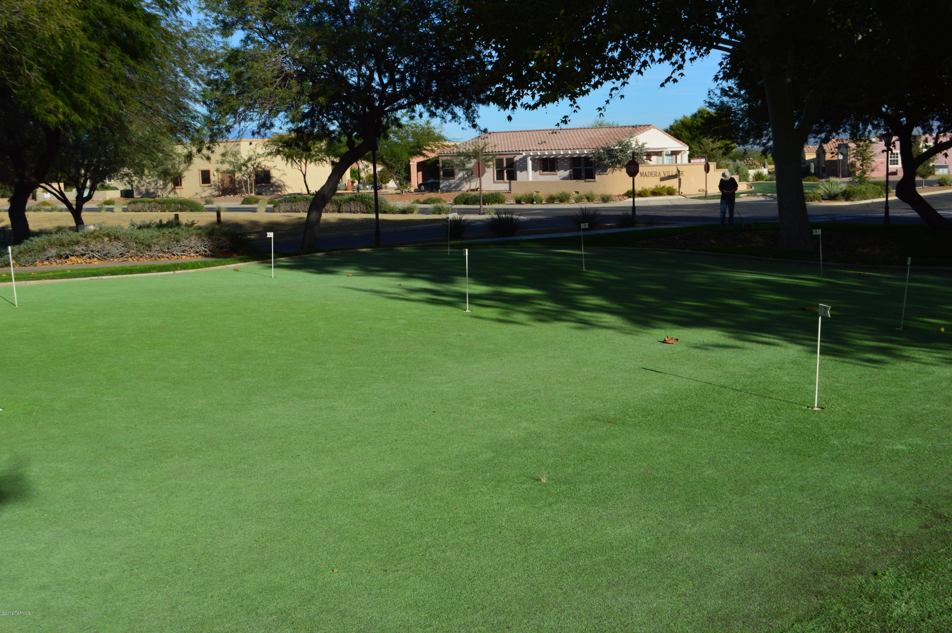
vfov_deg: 31.8
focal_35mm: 42
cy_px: 316
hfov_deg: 46.4
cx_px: 476
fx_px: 1110
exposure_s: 1/500
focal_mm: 28
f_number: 11
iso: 400
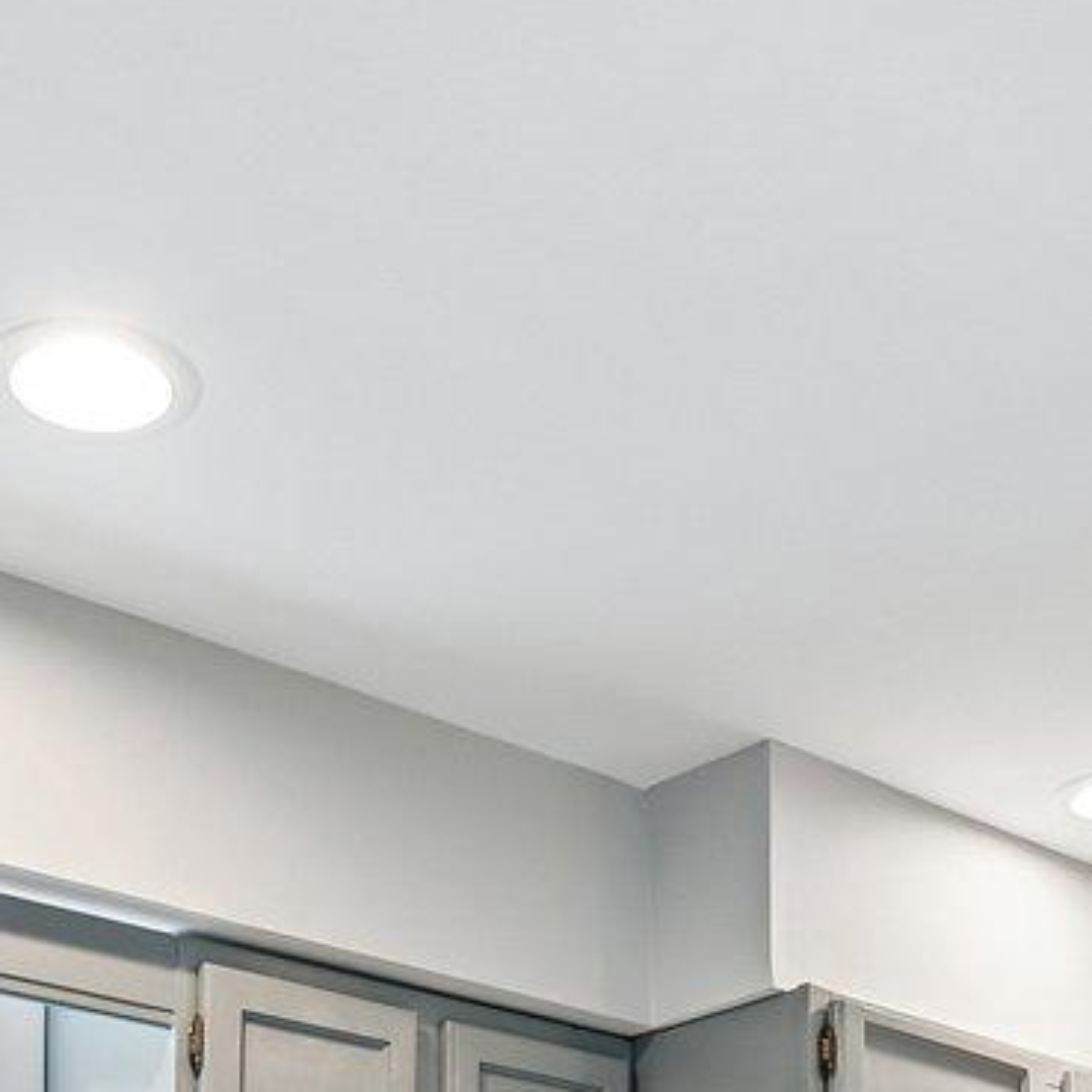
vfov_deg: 20.9
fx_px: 2356
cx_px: 545
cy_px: 1765
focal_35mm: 66
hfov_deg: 26.1
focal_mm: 14
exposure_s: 1/13
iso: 400
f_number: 8
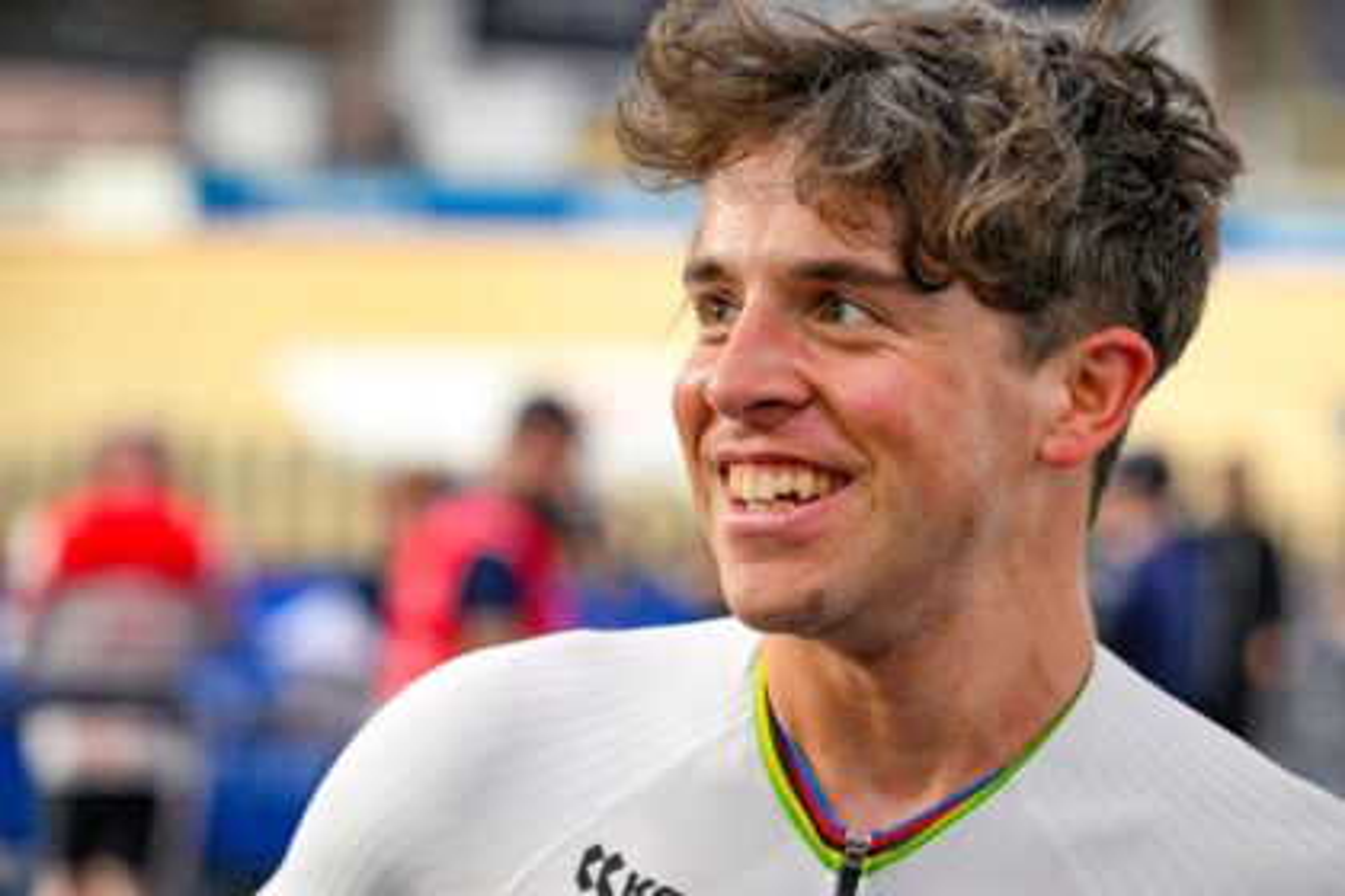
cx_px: 672
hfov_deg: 15.2
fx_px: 5043
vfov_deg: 10.2
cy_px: 448
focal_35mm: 135
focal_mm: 135
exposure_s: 1/800
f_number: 4.5
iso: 6400
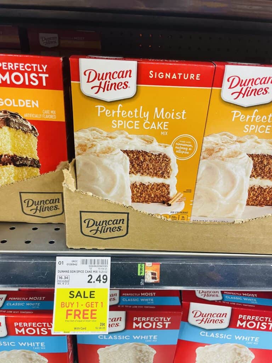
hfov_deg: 53.1
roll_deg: -1.6
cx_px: 136
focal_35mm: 26
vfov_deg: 67.3
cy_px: 182
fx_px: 272
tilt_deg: -25.1
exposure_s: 1/60
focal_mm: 4.2
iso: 200
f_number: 1.6
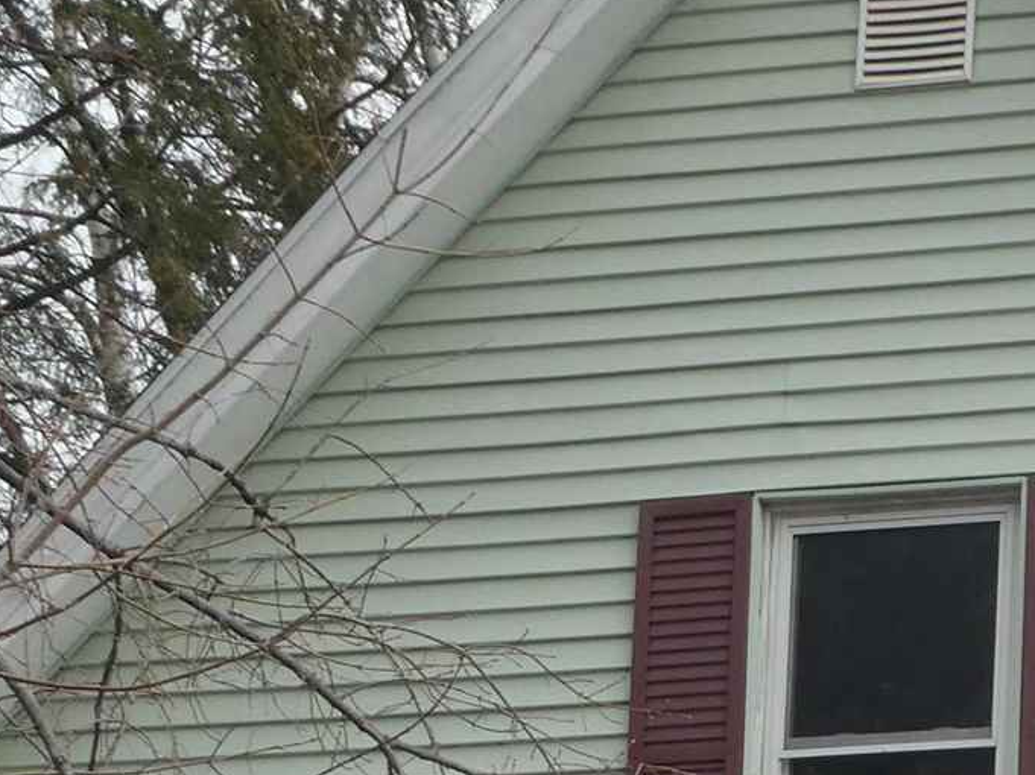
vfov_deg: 8.6
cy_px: 1254
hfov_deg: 11.5
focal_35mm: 167
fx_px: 4991
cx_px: 1328
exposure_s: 1/400
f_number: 4
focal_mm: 6.7
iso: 80
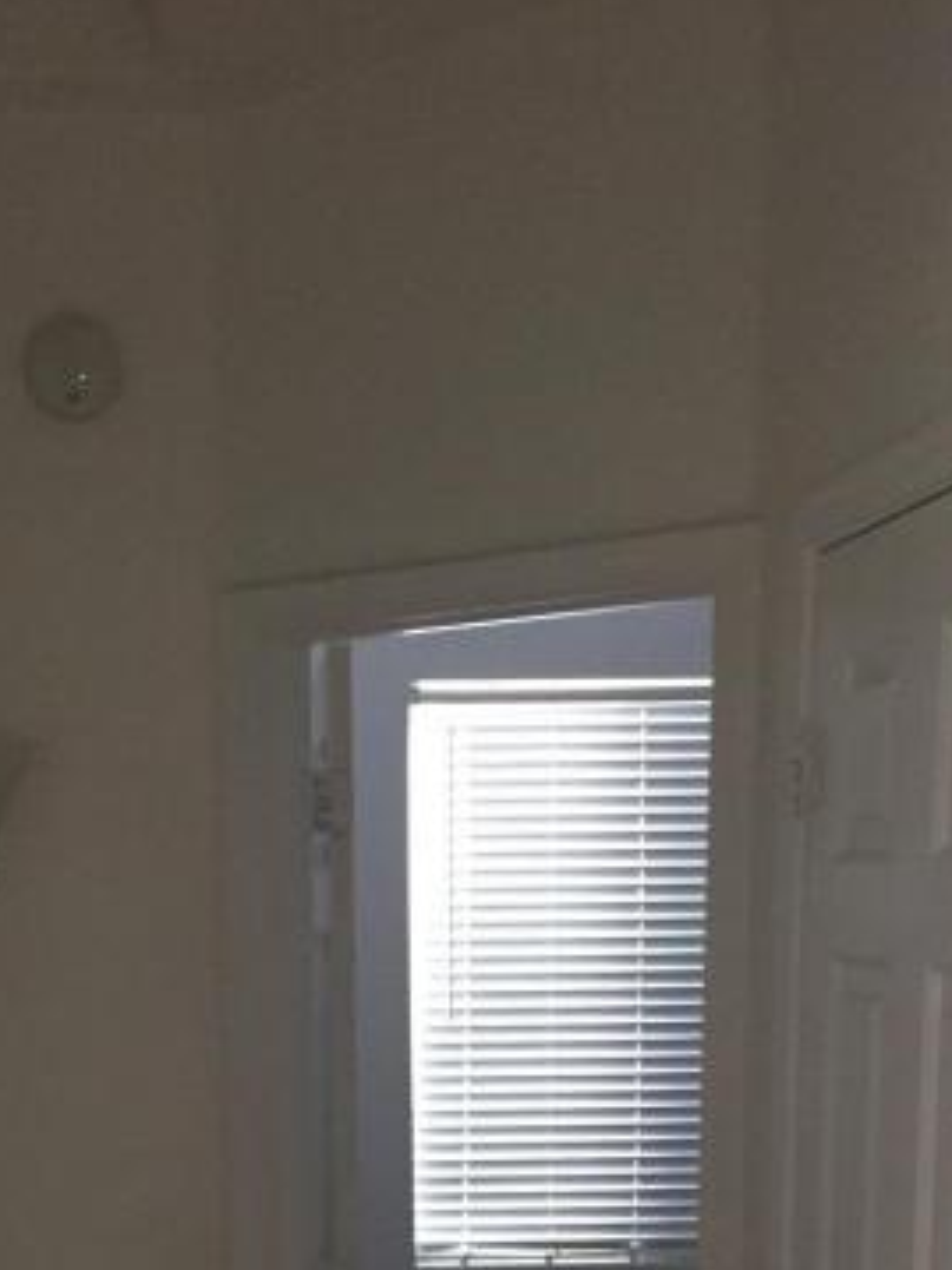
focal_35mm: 62
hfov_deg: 23.4
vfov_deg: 28.8
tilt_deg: -9.5
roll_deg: +1.8
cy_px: 1330
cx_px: 262
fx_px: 2275
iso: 250
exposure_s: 1/15
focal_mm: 4.15
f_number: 2.2
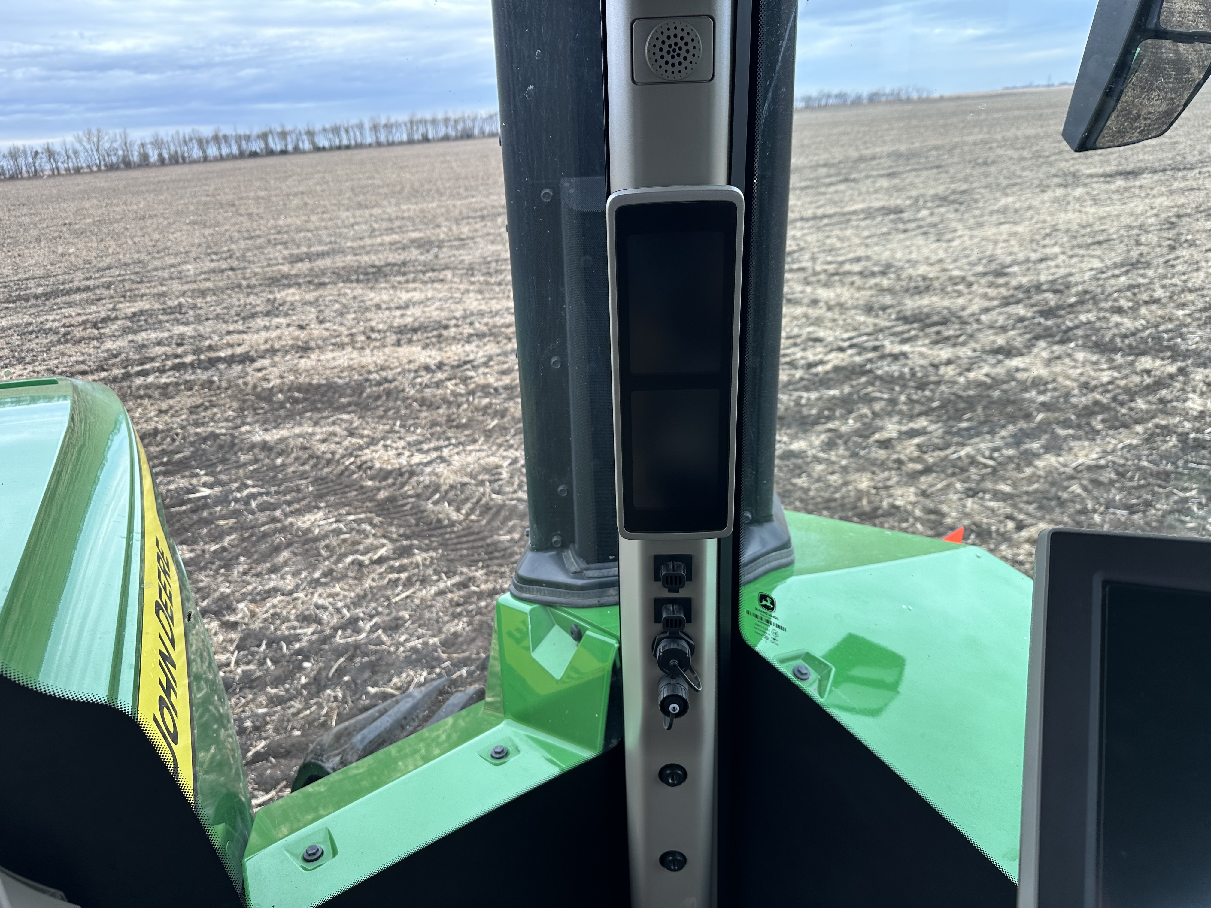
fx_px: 840
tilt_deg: -21.1
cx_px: 606
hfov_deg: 71.6
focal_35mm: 24
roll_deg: +4.6
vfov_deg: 56.8
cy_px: 454
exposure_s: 1/286
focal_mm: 6.86
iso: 80
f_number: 1.78
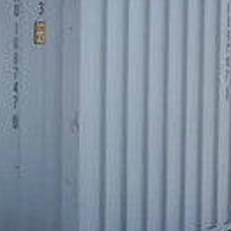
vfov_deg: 21.9
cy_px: 48
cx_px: -41
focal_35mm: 78
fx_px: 589
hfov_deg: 20.8
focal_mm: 3
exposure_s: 1/2538
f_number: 1.8
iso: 25
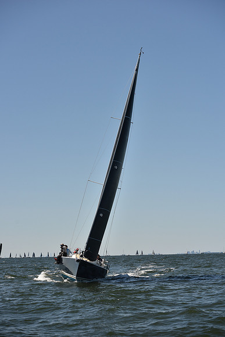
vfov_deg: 28.8
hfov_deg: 19.5
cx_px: 112
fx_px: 656
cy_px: 168
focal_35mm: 70
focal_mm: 70
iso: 250
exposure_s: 1/1250
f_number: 5
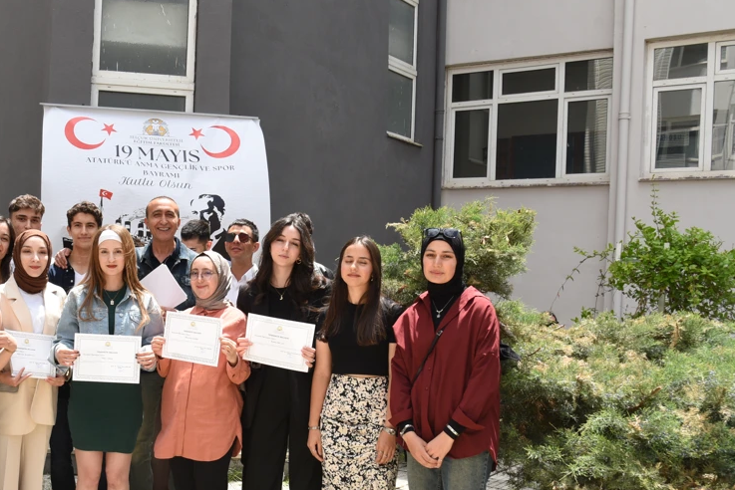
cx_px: 153
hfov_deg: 43.4
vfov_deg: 31.1
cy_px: 306
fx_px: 878
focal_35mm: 43
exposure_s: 1/200
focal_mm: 24
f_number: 8
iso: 200
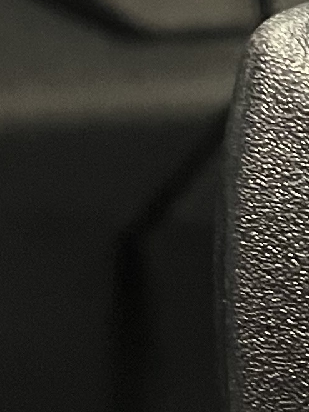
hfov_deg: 9.2
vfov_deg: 12.4
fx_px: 1893
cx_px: 369
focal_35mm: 159
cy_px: 193
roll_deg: +0.6
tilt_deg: -37.6
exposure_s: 1/30
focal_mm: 5.1
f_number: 1.6
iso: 640
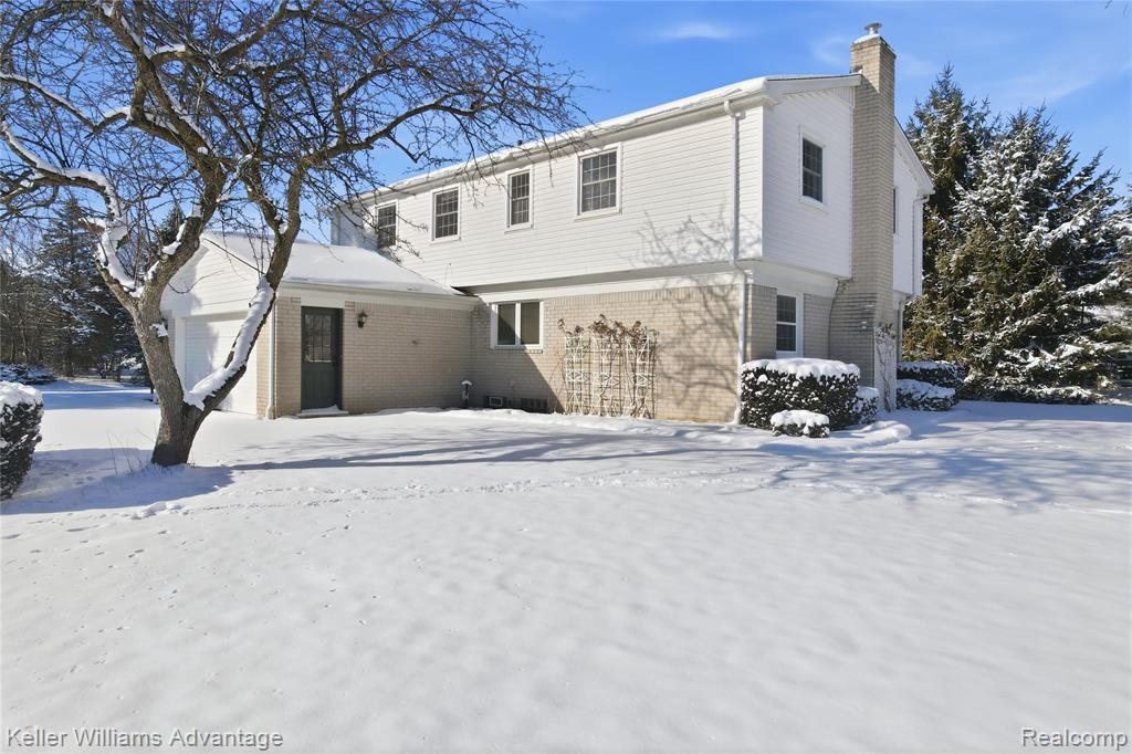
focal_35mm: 22
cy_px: 377
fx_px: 692
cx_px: 566
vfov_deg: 57.2
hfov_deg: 78.6
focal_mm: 8.4
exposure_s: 1/640
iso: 100
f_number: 2.8
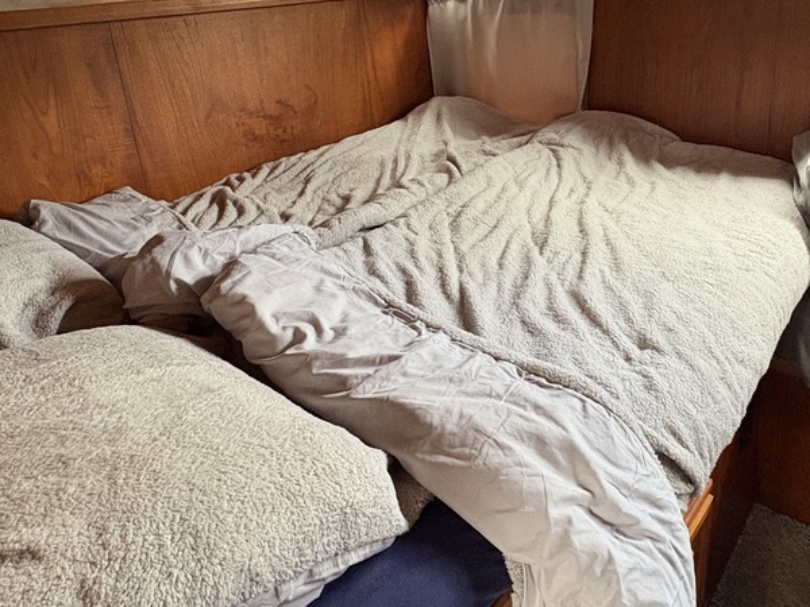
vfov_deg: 48.6
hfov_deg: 63.3
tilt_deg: -16.4
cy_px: 187
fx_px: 655
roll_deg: +5.6
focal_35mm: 28
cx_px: 444
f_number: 2.2
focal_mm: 2.22
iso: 320
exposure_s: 1/60
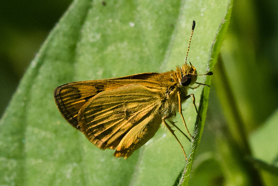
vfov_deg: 1.5
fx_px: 7227
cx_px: 139
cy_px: 126
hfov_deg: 2.2
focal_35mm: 936
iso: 800
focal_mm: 150
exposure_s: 1/640
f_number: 11
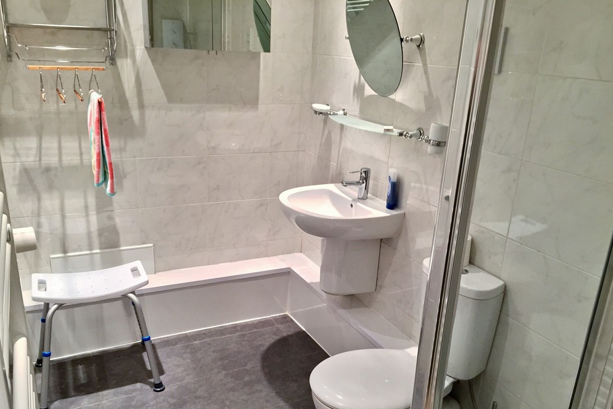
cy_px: 236
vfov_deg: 42.2
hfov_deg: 60.3
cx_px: 301
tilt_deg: -20.2
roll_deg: -2.8
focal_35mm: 31
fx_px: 528
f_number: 2.2
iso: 200
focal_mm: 4.15
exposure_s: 1/33
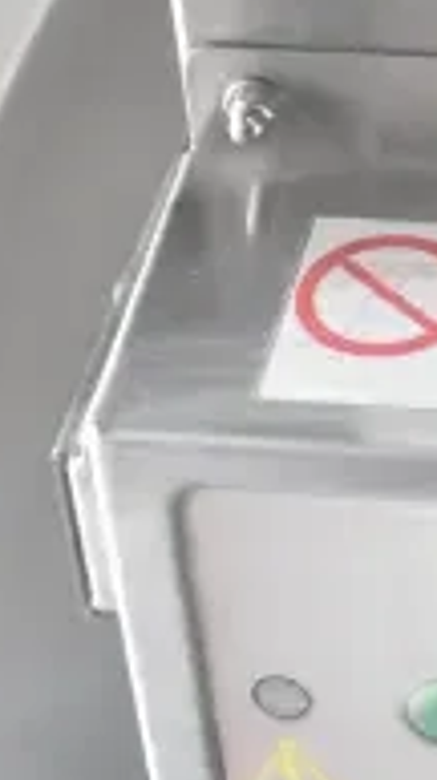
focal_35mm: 169
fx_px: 3495
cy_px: 426
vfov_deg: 12.7
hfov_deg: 6.9
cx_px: 850
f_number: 4.5
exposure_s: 1/80
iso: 6400
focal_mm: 34
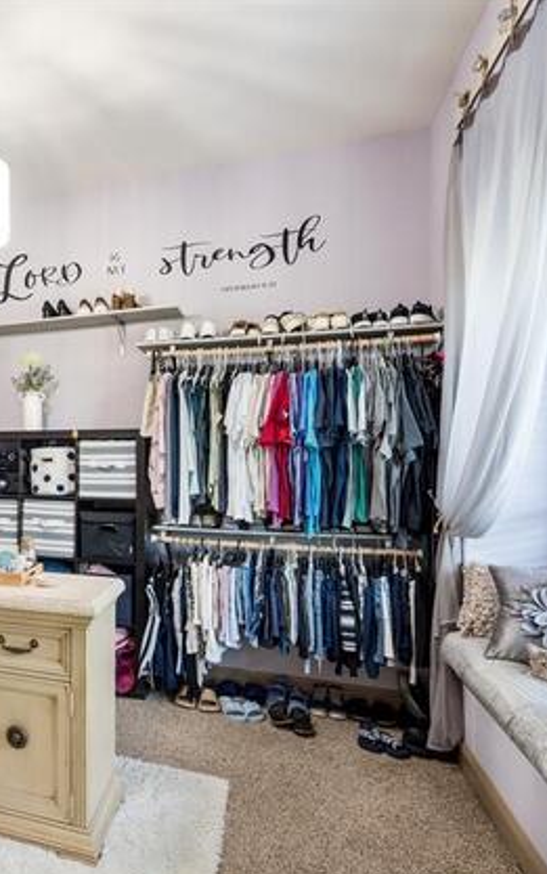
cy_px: 442
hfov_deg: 41.5
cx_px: -23
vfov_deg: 72.5
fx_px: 596
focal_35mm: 25
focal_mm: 16
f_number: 10
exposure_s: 1.3
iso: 320
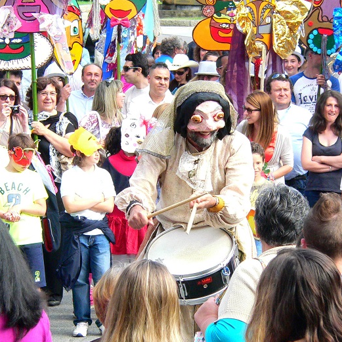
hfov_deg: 5.5
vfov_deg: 5.5
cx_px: 155
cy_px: 171
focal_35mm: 318
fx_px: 3555
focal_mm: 44.7
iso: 400
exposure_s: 1/250
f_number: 5.6
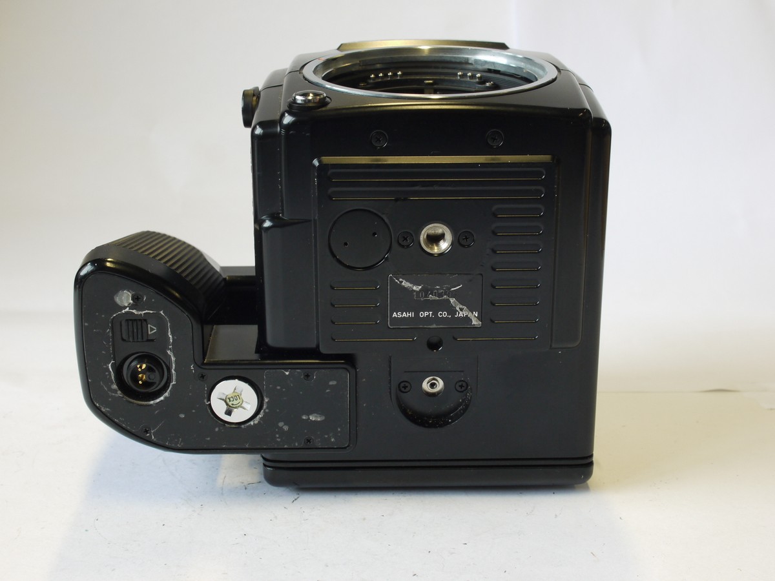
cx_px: 388
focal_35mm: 60
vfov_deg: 24.4
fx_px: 1343
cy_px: 290
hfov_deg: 32.2
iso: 400
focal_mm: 30
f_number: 10
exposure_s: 1/20
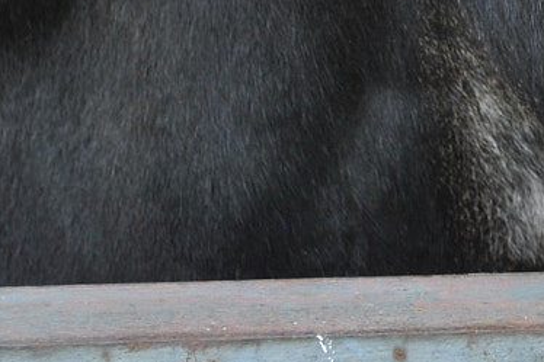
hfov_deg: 7.5
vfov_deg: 5.0
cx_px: 780
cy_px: -198
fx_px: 4078
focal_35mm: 270
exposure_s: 1/125
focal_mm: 42
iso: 100
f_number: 5.6
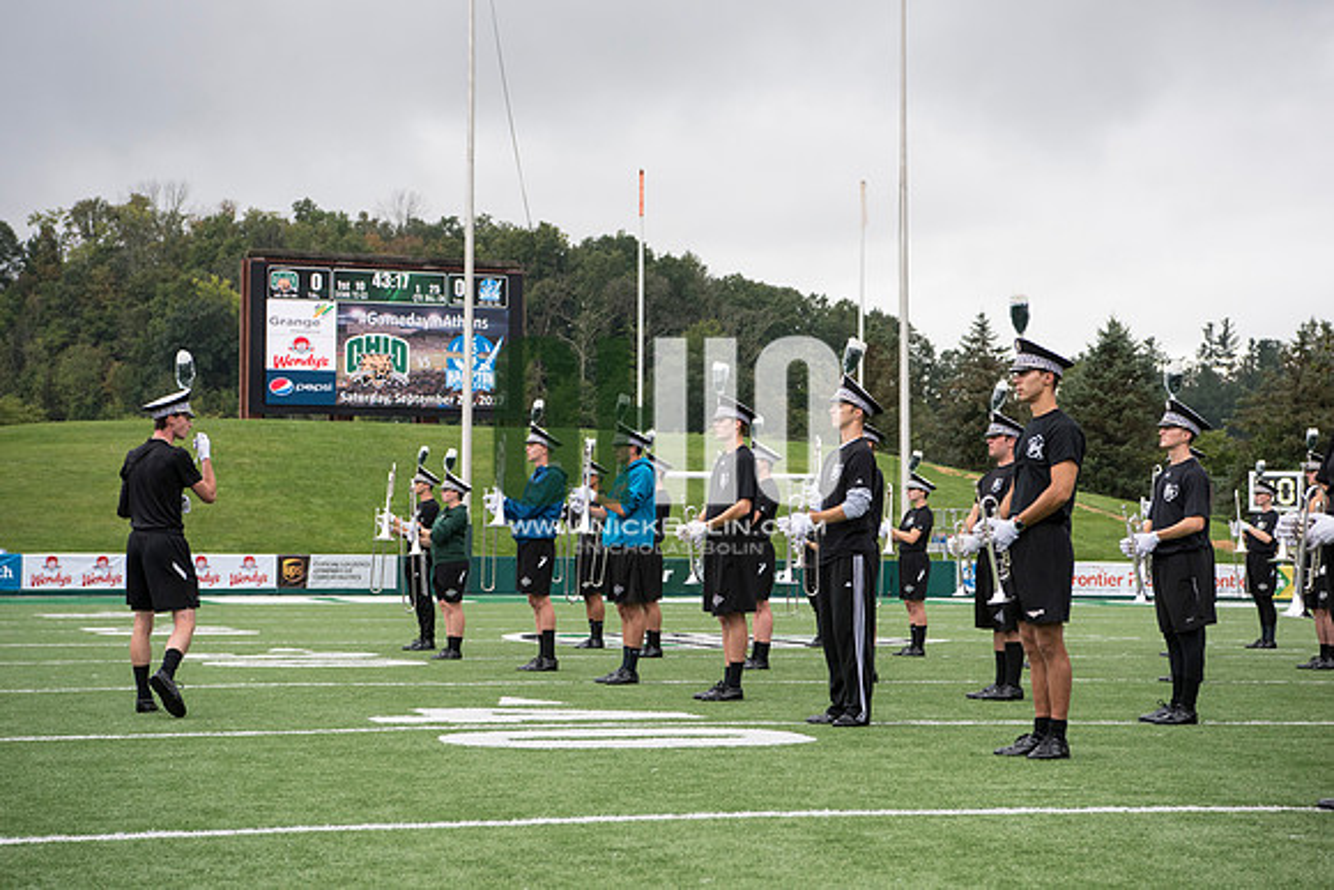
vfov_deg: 19.5
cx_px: 667
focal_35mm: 70
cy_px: 445
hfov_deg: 28.8
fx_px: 2594
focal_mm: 70
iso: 640
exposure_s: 1/1600
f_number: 5.6
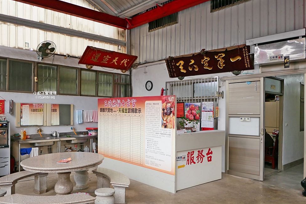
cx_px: 156
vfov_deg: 43.5
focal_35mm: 30
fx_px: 255
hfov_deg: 61.9
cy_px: 113
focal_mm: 14
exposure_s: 1/60
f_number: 2.5
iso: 500
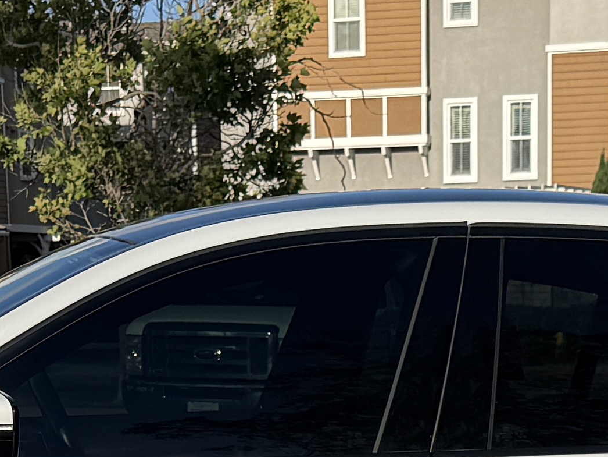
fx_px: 2301
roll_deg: +1.2
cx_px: 339
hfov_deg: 15.0
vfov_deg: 10.6
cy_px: 855
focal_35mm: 131
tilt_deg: -13.4
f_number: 1.78
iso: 80
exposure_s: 1/8130
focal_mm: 6.76
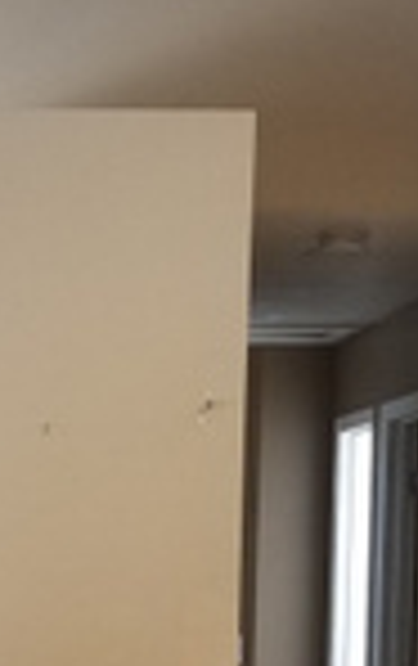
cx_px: -72
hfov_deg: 10.9
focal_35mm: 119
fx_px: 2161
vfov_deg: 16.7
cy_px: 801
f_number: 1.7
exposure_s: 1/60
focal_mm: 4.25
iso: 160
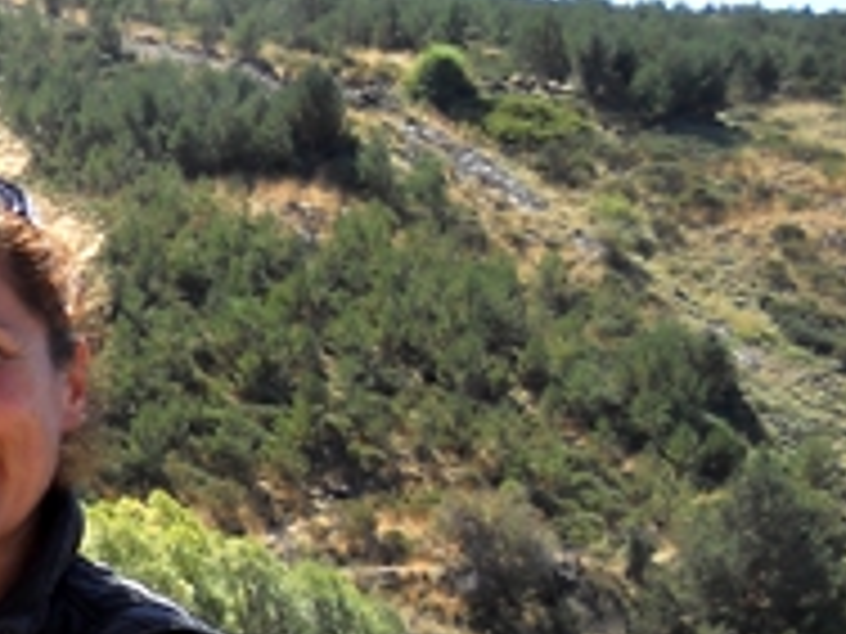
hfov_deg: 16.2
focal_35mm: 102
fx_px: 2493
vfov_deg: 13.8
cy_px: 893
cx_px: -677
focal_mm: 4.9
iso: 80
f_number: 3.2
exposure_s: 1/320
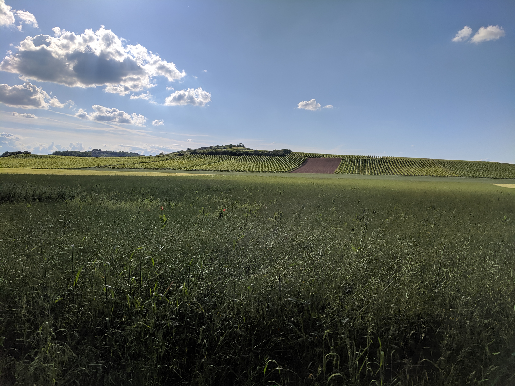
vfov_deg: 53.1
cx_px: 258
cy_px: 193
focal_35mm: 26
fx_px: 387
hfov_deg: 67.3
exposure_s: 1/5814
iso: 49
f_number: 2
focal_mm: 4.67
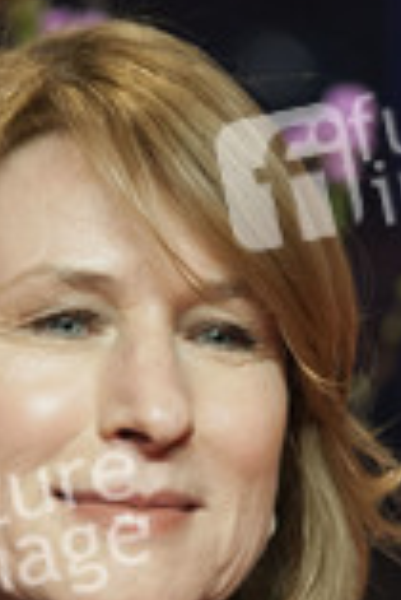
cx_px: 67
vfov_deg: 6.7
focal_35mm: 306
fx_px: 5101
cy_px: 734
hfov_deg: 4.5
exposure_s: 1/125
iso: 2000
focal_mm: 120
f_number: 4
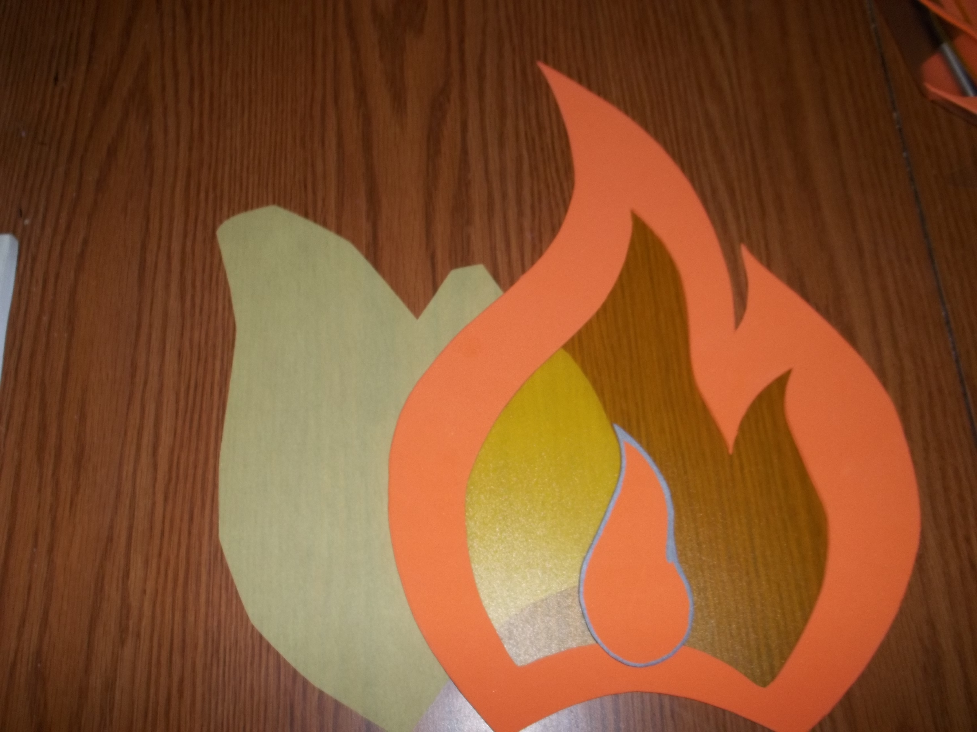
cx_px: 488
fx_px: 931
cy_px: 366
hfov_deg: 55.4
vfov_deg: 42.9
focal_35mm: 33
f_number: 3.3
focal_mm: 5.9
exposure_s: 1/30
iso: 64
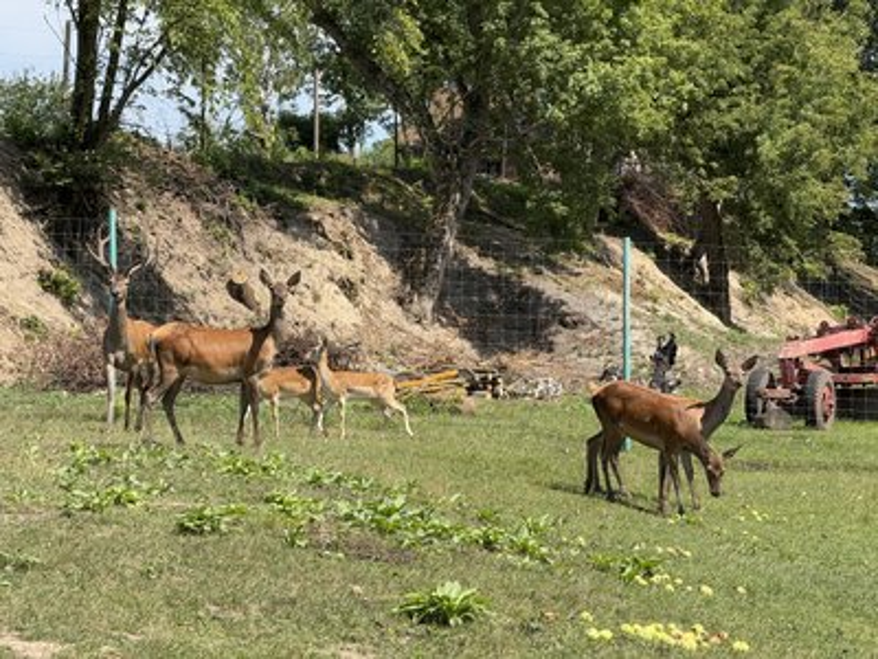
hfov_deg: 16.4
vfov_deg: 12.3
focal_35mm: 120
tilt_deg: +2.9
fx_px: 3044
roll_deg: +0.3
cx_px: 439
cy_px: 330
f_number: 2.8
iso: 50
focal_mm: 15.66
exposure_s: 1/820
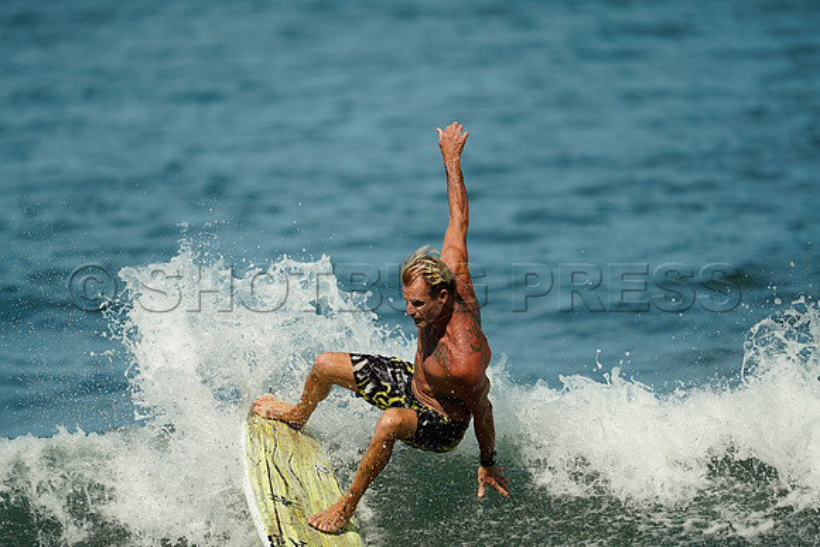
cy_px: 274
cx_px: 410
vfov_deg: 3.4
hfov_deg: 5.2
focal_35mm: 400
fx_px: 9113
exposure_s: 1/1250
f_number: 3.2
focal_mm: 400
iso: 100
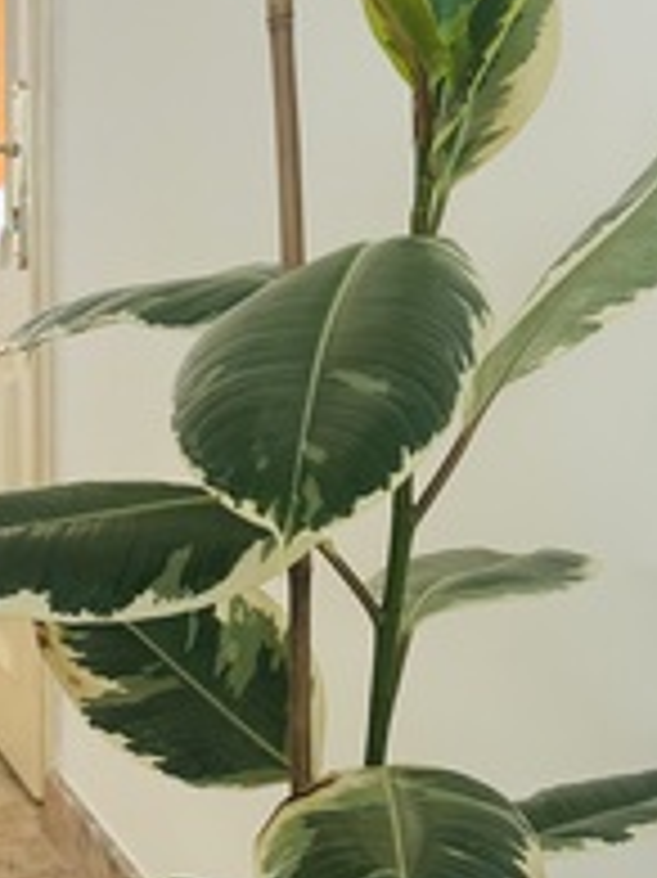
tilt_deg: -20.7
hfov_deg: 24.0
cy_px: 777
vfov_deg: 30.4
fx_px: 1545
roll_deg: -4.1
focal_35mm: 61
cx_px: 299
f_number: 1.5
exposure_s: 1/60
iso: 160
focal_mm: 5.7
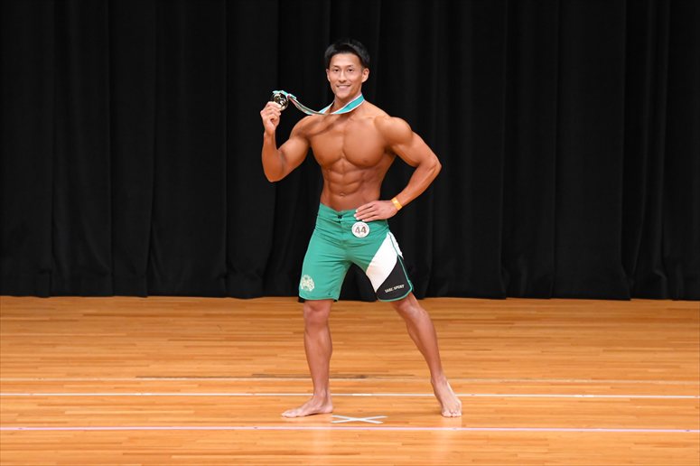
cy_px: 233
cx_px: 350
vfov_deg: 5.1
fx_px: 5248
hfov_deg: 7.6
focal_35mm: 270
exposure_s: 1/400
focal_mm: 180
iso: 4000
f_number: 5.6
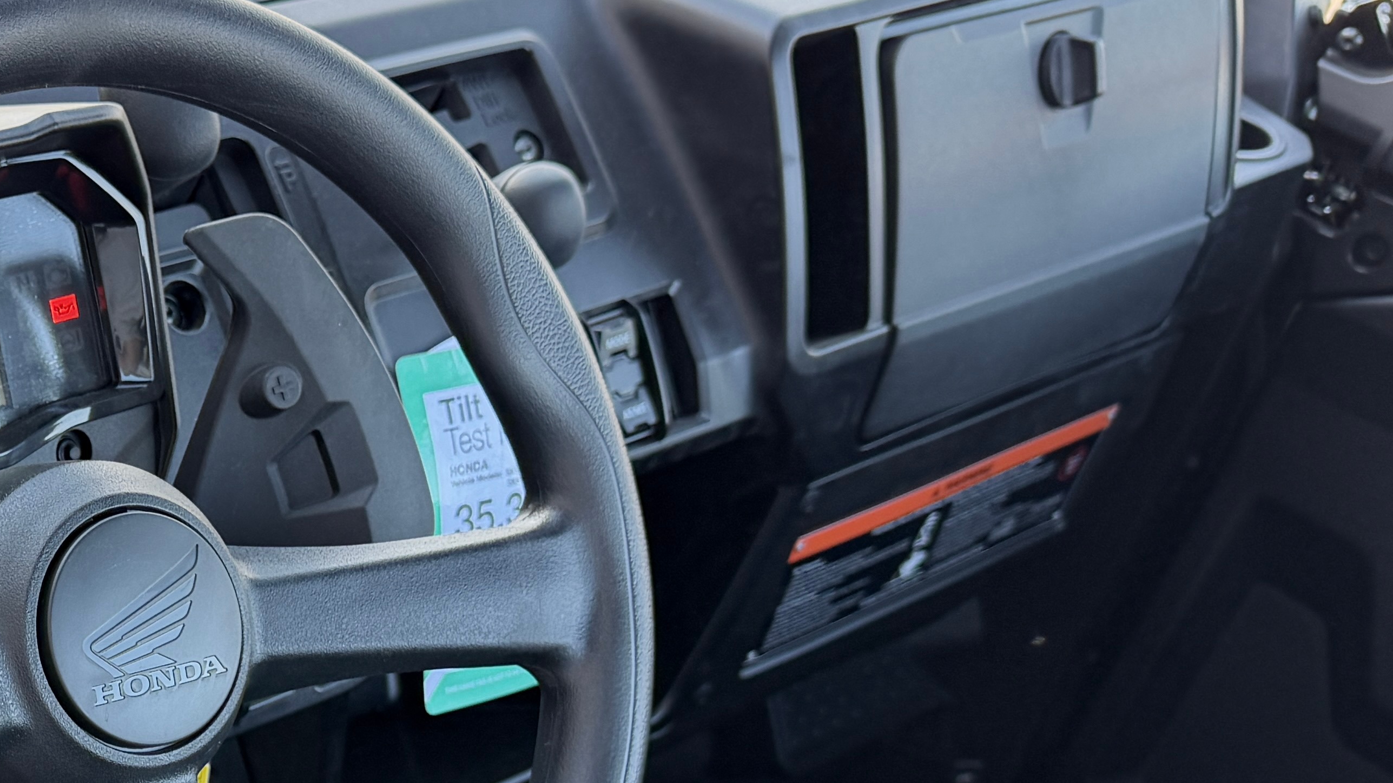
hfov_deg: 33.3
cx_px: 39
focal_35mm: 58
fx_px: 2142
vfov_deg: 20.4
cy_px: 665
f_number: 1.78
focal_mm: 6.76
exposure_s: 1/191
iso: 100
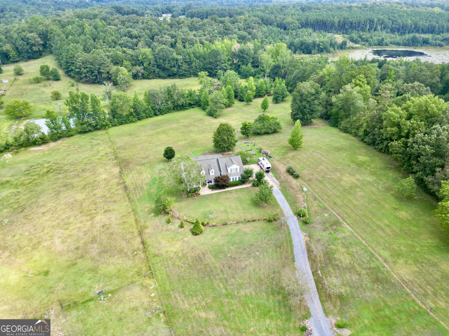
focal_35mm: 24
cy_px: 168
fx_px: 311
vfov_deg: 56.8
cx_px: 224
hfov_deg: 71.6
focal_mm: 6.72
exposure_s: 1/725
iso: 100
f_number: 1.7
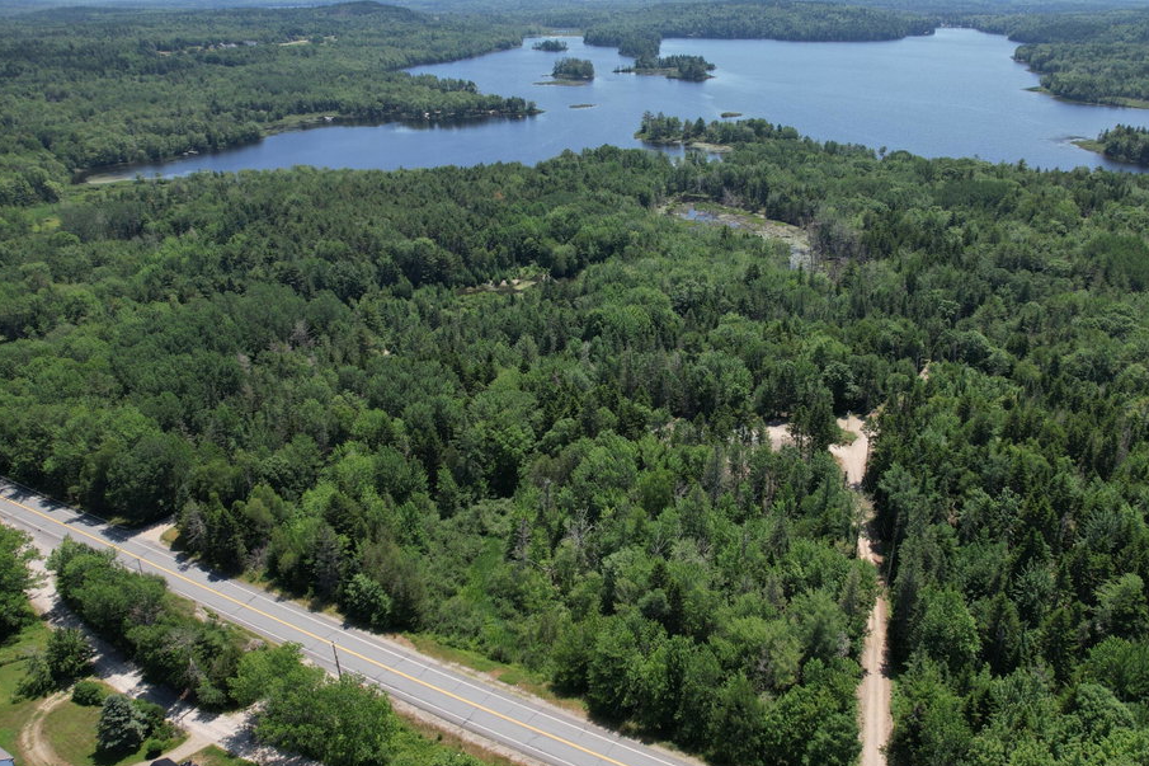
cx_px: 664
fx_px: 893
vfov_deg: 46.4
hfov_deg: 65.1
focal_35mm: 28
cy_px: 366
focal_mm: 8.38
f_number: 2.8
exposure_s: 1/1500
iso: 100
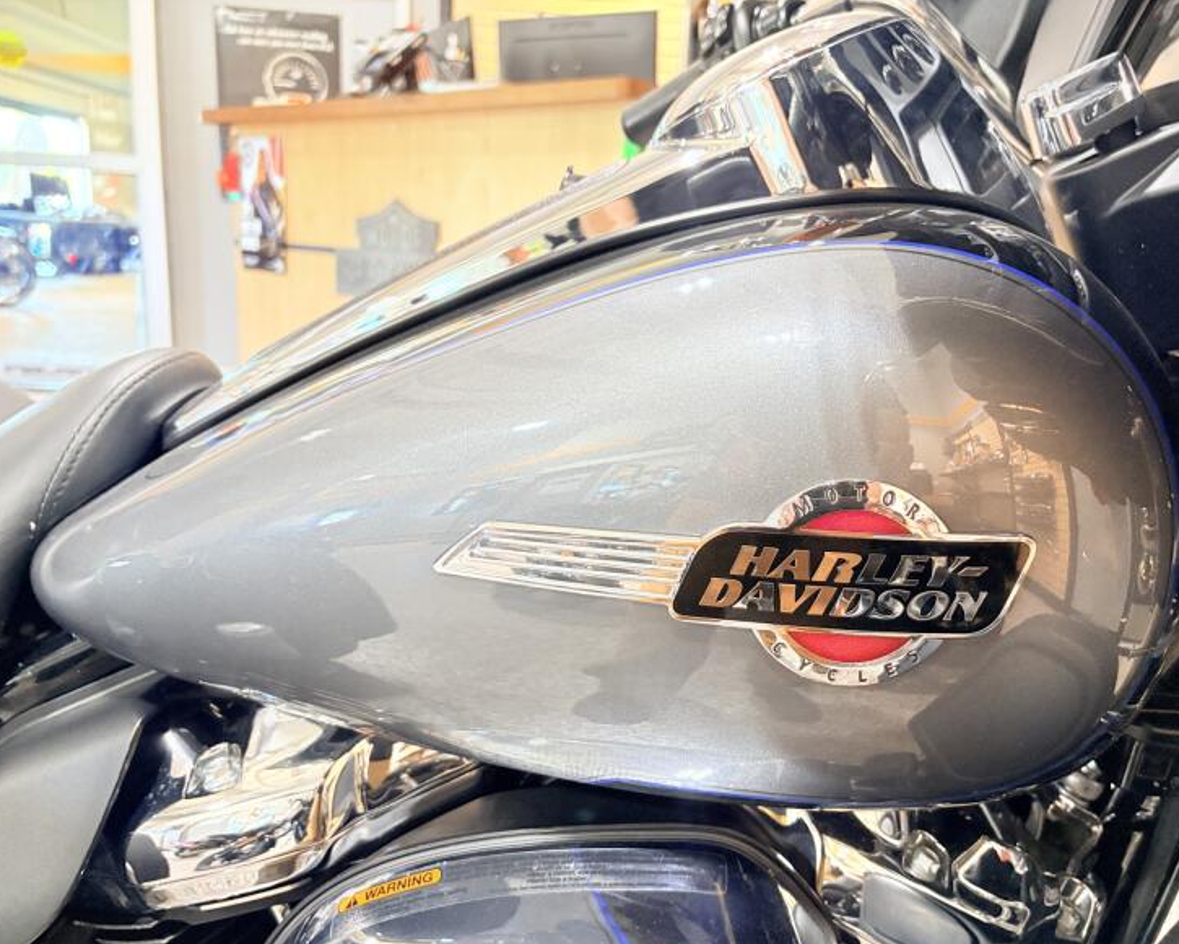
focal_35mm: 28
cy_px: 483
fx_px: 977
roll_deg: -2.9
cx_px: 639
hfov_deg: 62.1
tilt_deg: -13.0
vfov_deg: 51.5
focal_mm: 5.96
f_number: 1.6
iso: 500
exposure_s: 1/60
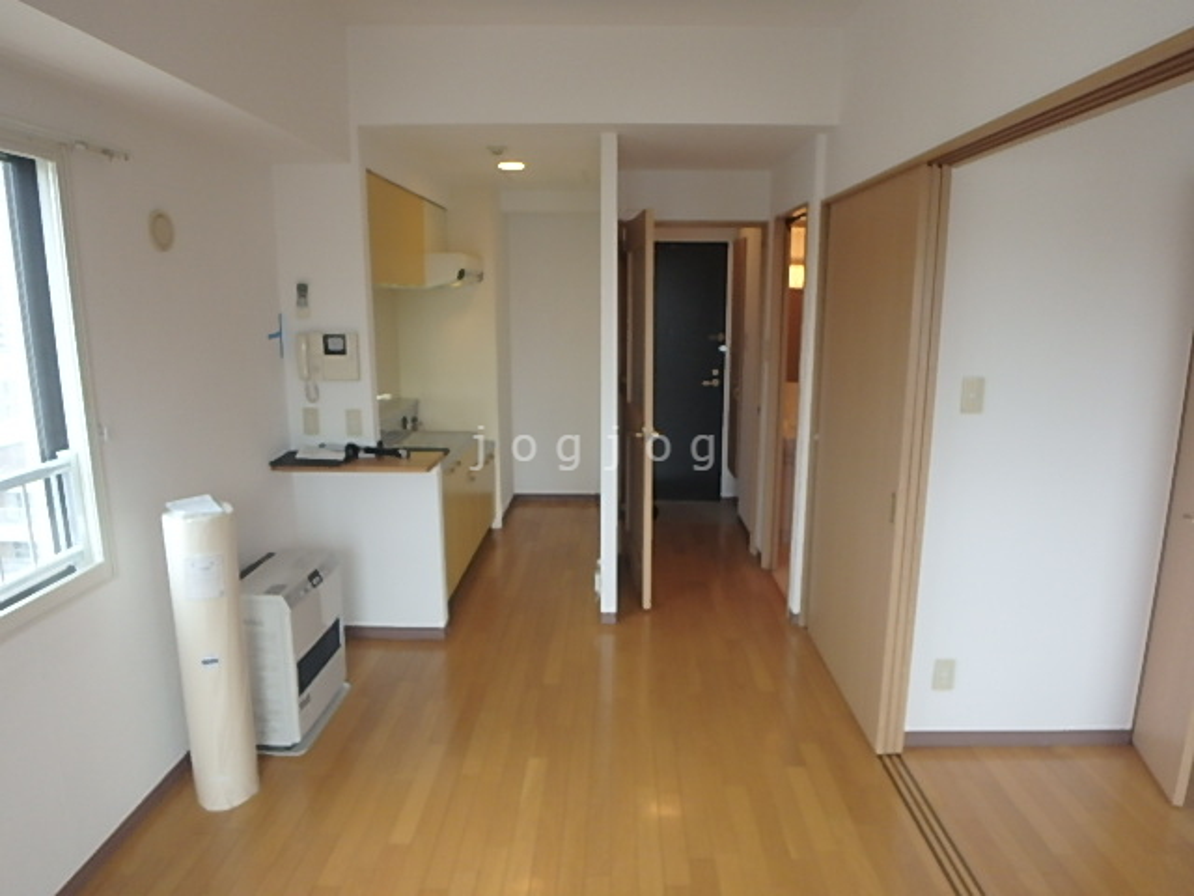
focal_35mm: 21
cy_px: 448
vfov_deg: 63.4
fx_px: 724
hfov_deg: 79.0
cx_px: 597
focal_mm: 3.7
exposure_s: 1/60
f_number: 3.5
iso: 200
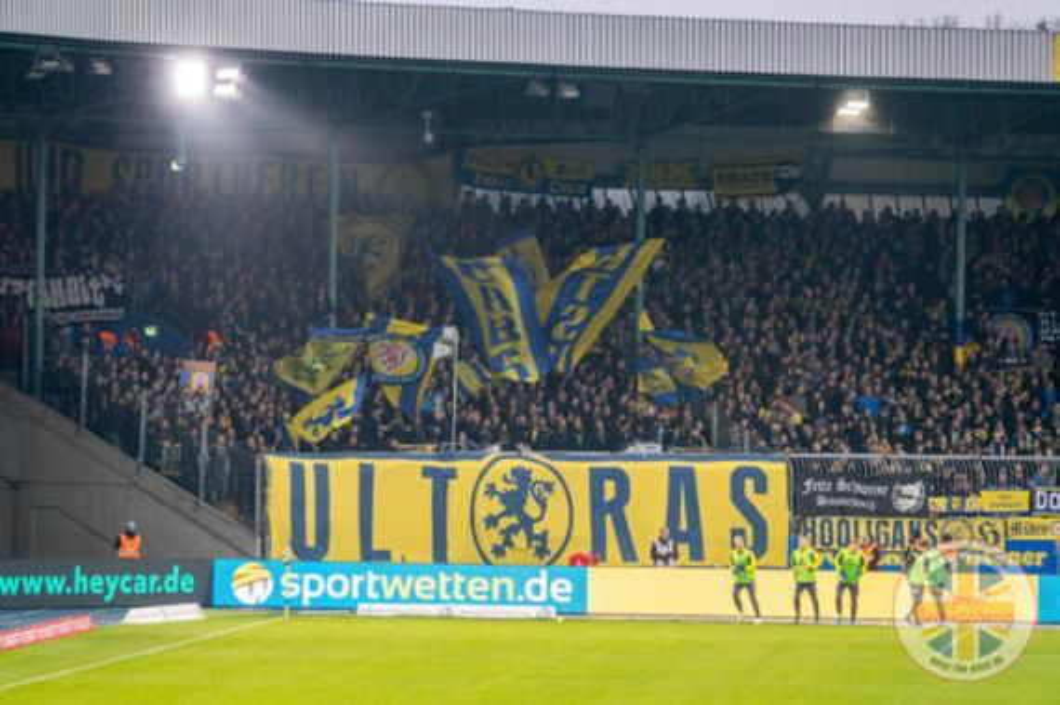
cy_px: 352
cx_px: 530
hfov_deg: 8.1
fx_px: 7531
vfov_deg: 5.4
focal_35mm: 256
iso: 1000
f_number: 4
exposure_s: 1/250
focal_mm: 93.9
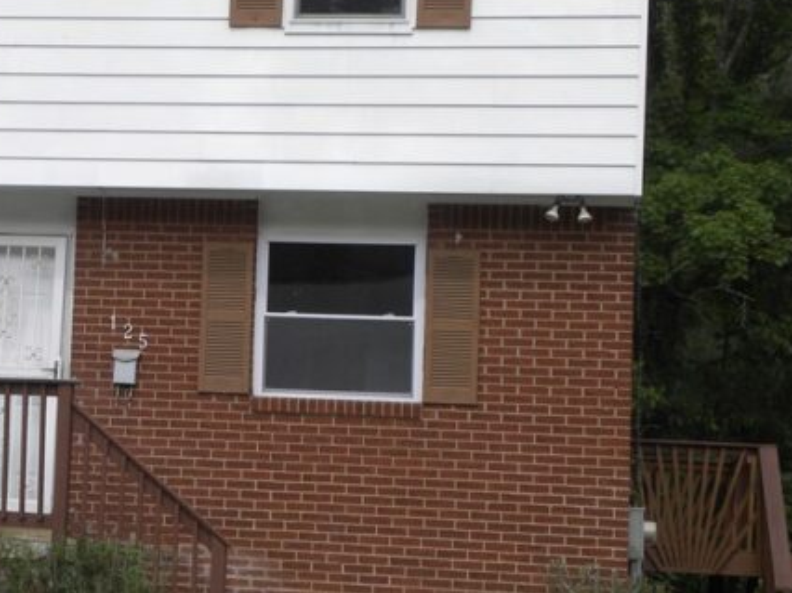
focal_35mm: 109
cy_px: 292
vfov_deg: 13.6
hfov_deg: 17.8
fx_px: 2492
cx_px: 91
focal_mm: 10.3
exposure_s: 1/238
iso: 64
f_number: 5
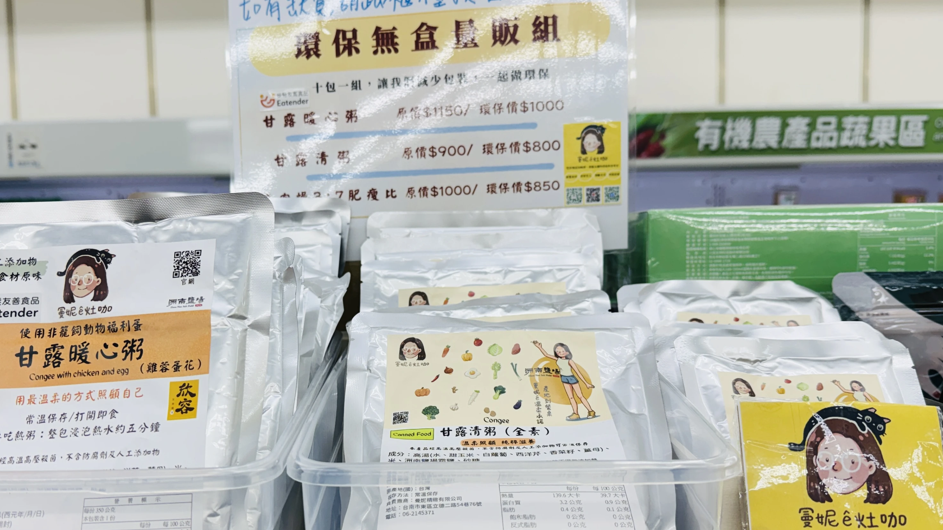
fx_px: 850
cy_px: 315
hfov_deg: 57.9
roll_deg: +1.3
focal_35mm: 34
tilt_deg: -4.2
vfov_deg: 34.6
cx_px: 417
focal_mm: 6.76
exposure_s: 1/120
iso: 50
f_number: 1.78
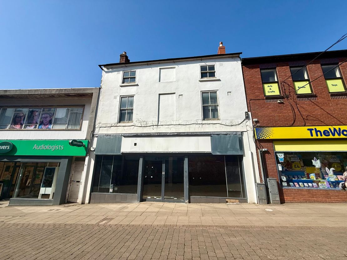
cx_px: 174
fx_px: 140
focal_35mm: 14
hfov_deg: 102.1
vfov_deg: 85.7
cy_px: 130
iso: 50
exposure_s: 1/3891
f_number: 2.2
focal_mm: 2.22
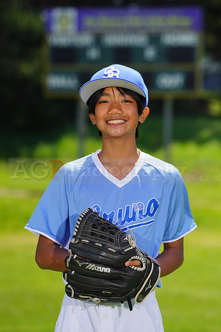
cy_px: 166
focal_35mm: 274
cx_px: 110
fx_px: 2521
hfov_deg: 5.0
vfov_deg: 7.5
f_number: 8
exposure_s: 1/250
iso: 100
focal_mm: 274
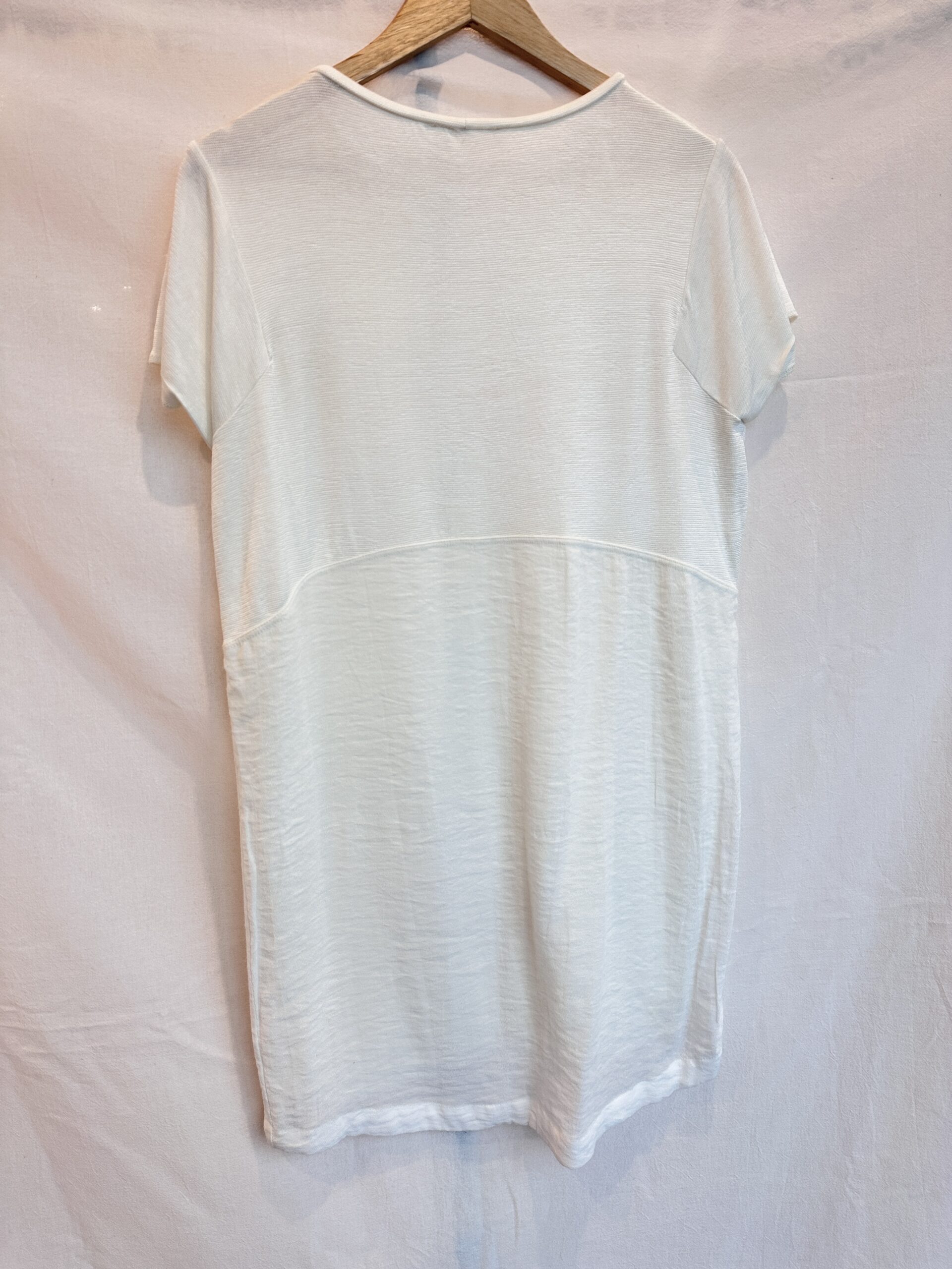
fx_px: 880
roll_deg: +0.2
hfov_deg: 56.8
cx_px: 476
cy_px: 634
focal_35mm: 24
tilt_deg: -10.4
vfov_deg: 71.6
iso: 160
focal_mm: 6.86
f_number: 1.78
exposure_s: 1/100
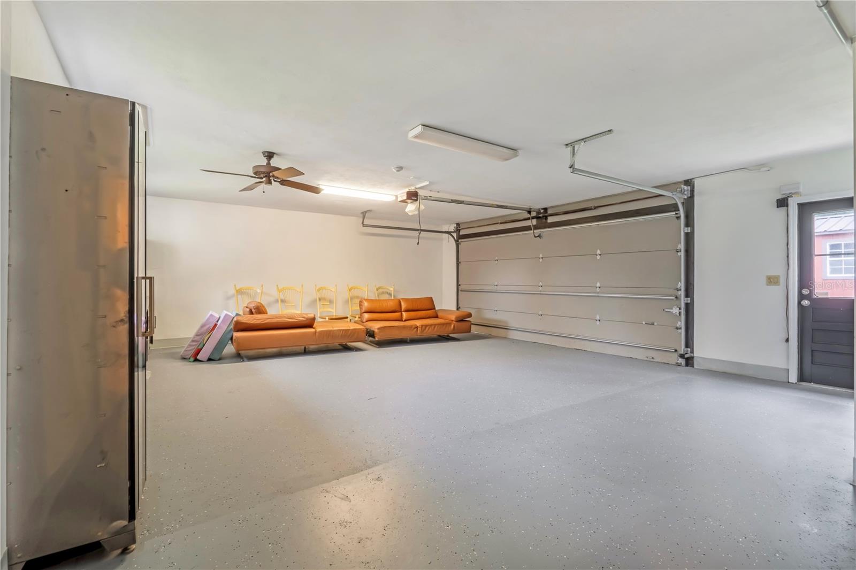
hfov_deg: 95.0
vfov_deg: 72.0
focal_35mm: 16
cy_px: 285
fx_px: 392
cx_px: 428
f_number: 9
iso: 250
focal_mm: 11
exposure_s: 1/30
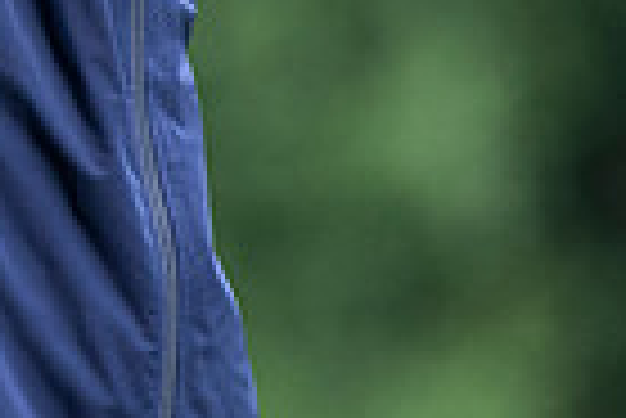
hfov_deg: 0.7
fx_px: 52290
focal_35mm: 3004
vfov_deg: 0.5
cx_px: -419
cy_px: -398
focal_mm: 480
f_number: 5.6
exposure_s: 1/1250
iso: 800
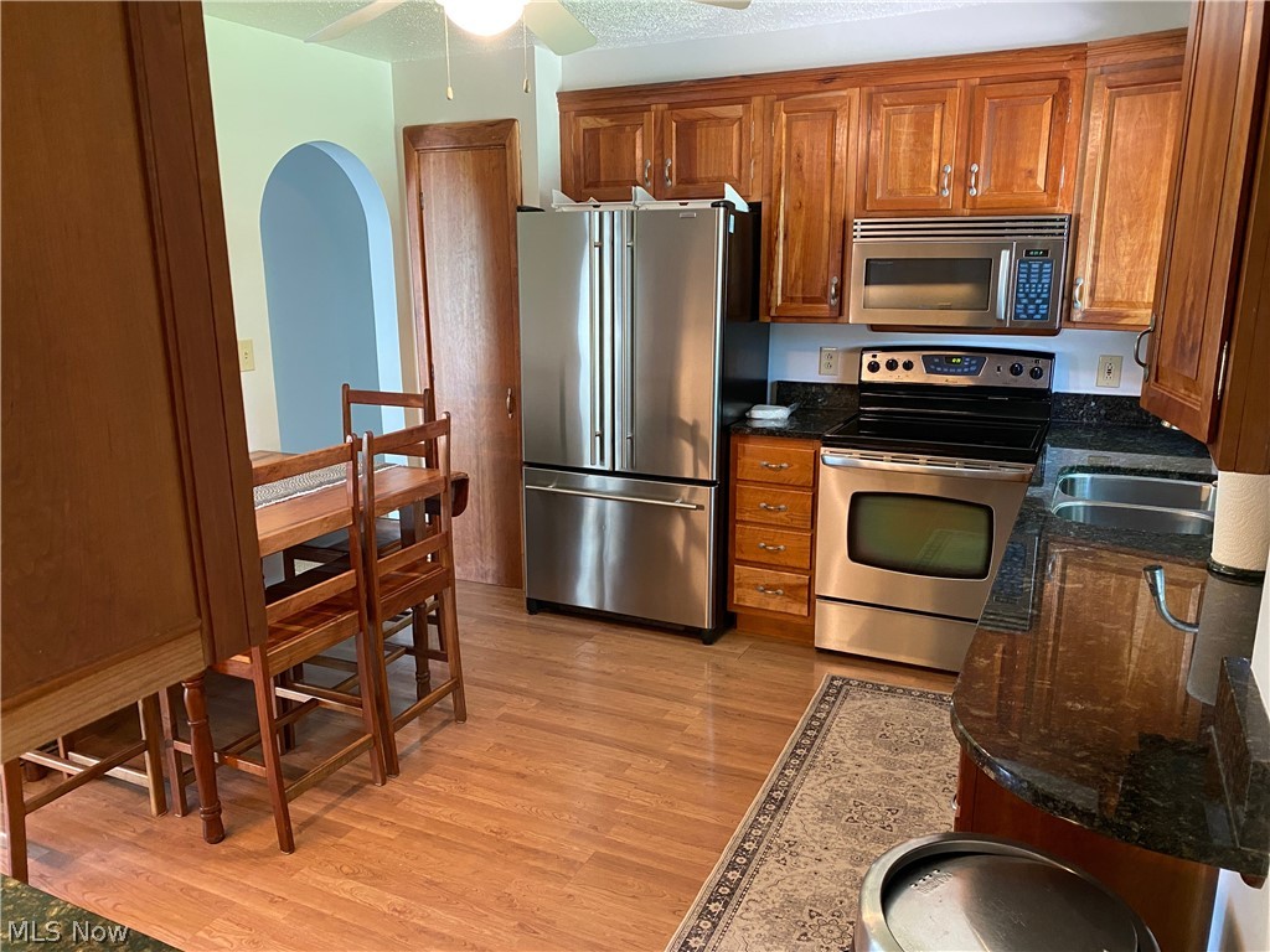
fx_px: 954
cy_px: 476
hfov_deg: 67.3
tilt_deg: -13.4
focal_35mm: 26
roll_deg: +0.6
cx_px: 635
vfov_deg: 53.1
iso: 400
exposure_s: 1/40
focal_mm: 4.25
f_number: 1.8
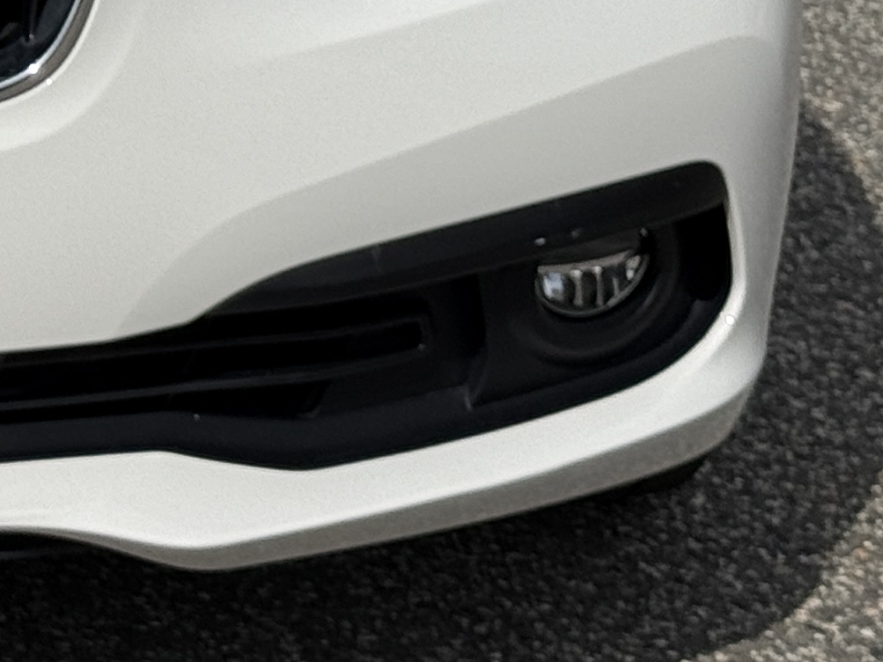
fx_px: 4923
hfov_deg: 9.9
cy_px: -495
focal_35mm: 193
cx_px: -499
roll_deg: -1.5
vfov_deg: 7.5
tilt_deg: -10.8
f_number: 1.78
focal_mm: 6.76
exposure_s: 1/13333
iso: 50
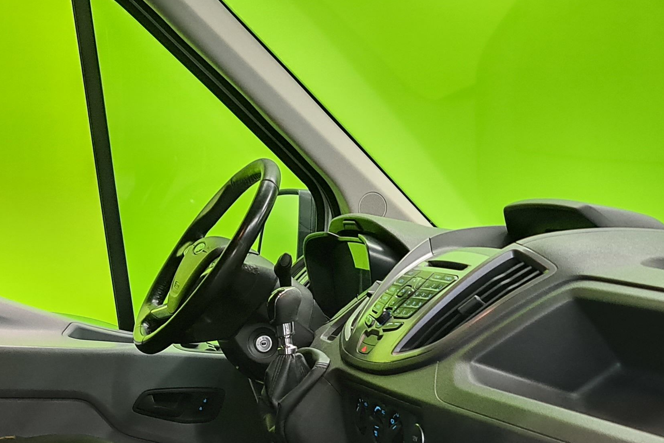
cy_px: 536
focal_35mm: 63
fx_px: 1162
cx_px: 334
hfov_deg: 31.9
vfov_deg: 20.2
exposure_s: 1/100
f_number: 1.8
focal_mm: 7
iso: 500
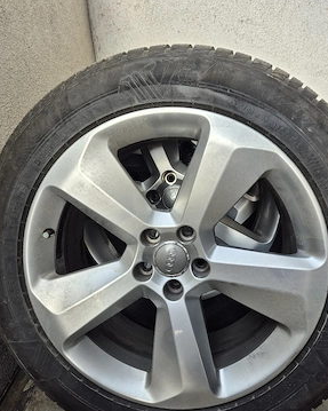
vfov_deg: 68.1
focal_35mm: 25
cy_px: 218
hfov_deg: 56.8
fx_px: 303
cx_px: 169
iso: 25
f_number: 1.8
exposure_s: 1/217
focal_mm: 5.4
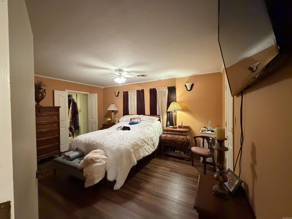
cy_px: 110
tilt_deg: -1.0
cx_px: 146
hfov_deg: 102.1
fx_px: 118
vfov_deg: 85.7
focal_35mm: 14
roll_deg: +1.1
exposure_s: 1/60
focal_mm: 2.22
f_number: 2.2
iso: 1000
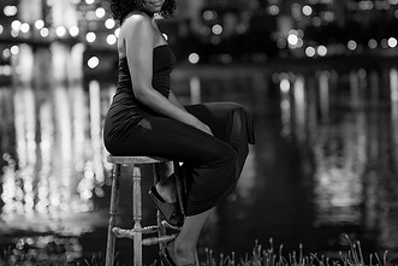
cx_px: 207
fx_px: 1018
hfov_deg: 22.1
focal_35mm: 92
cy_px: 80
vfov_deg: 14.8
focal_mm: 50
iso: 320
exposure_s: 1/50
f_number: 1.2
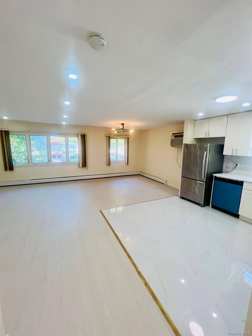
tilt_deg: -8.6
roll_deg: -0.7
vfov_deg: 106.2
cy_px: 168
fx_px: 126
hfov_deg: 89.9
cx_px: 126
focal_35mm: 13
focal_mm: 1.57
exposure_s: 1/120
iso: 64
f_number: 1.8
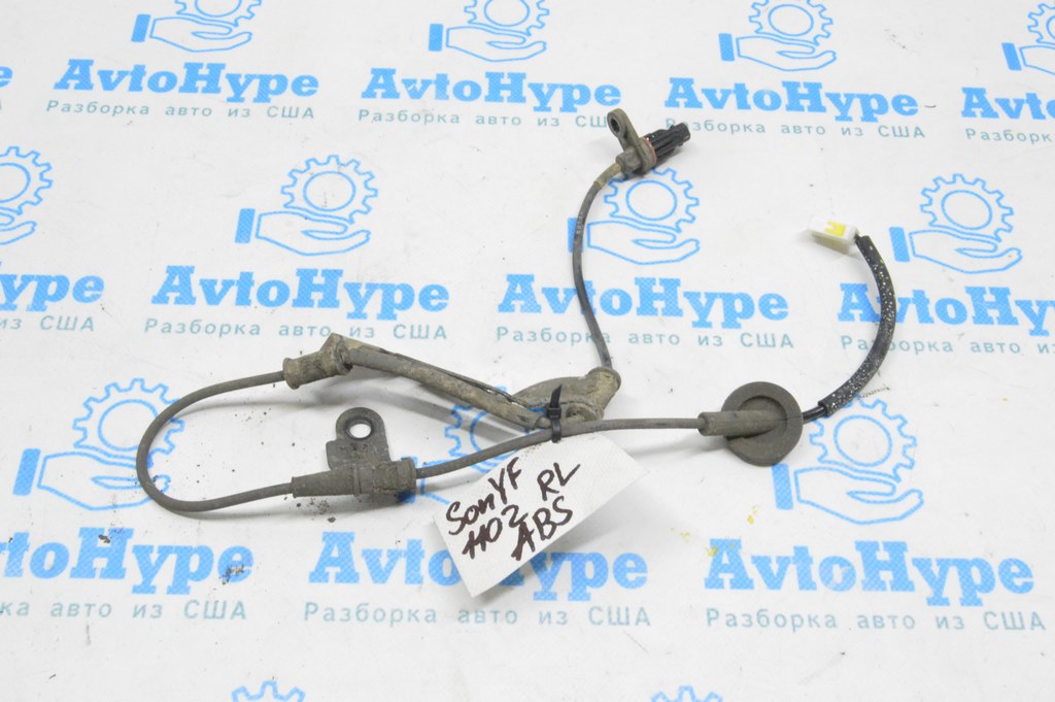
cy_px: 351
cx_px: 528
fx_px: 1142
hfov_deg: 49.6
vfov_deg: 34.2
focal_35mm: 39
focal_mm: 26
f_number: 20
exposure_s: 1/15
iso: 6400
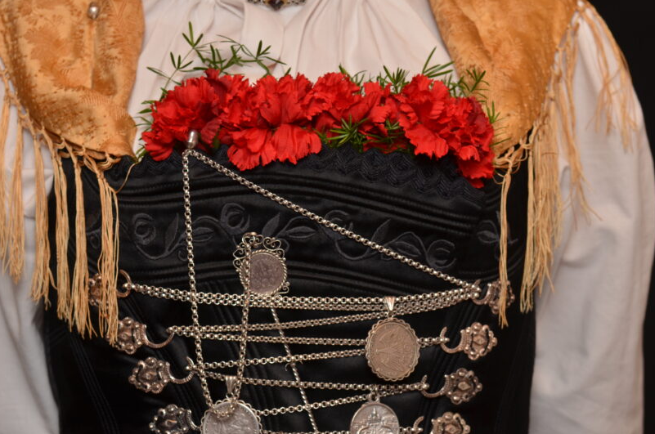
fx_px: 2089
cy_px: 275
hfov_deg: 17.8
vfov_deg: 11.9
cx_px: 293
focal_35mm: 115
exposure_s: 1/125
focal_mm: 60
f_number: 5.6
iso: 200
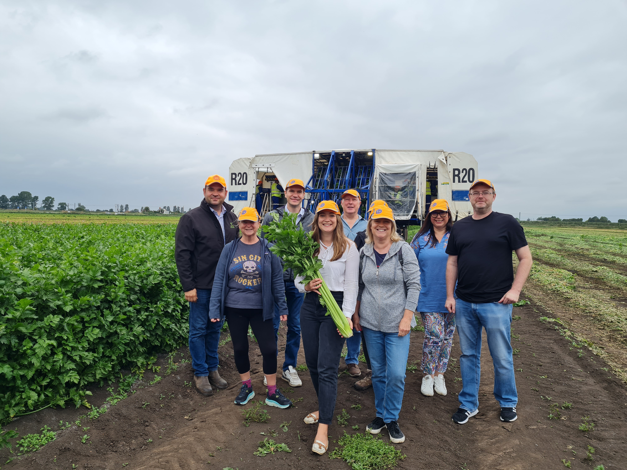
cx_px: 314
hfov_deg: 67.3
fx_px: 471
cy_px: 235
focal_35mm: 26
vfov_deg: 53.1
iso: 50
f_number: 1.8
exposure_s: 1/1060
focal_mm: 5.4
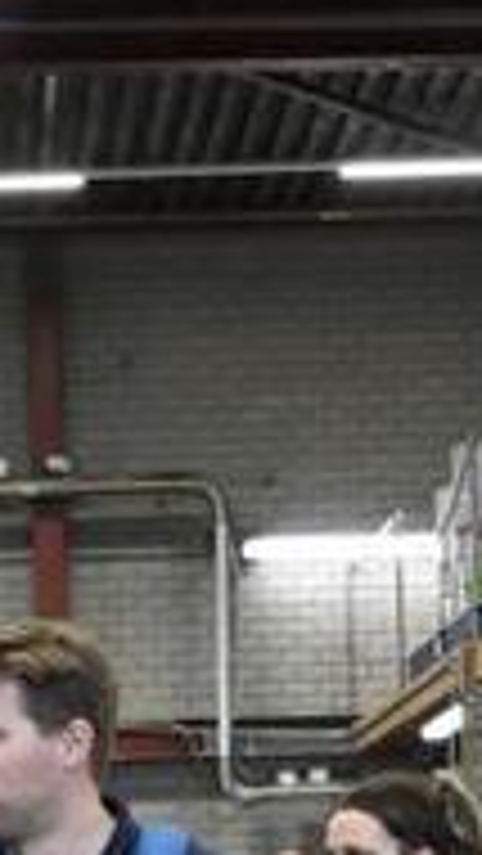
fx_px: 2974
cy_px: 1163
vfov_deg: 15.5
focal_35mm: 131
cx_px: -45
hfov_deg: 9.2
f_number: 8
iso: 8000
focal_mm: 24
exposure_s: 1/200
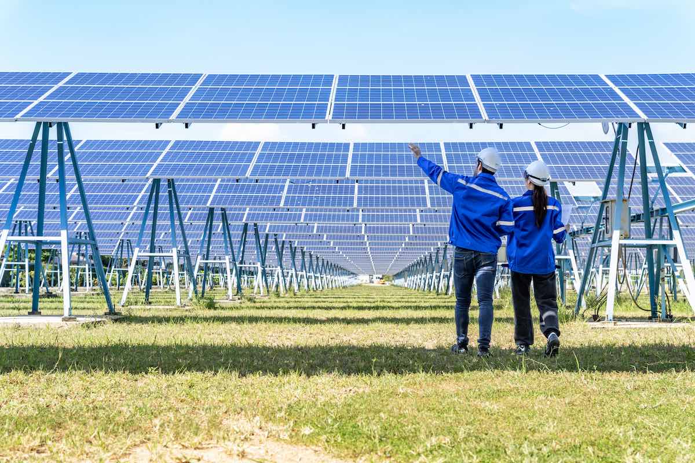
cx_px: 348
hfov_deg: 36.2
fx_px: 1064
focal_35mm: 55
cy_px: 232
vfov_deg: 24.6
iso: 125
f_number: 5.6
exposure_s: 1/125
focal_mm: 55.1
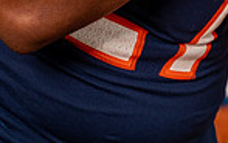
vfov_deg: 7.0
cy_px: -188
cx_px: 171
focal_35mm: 178
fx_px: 1106
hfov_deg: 11.7
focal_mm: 57
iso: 100
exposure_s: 1/400
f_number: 5.6
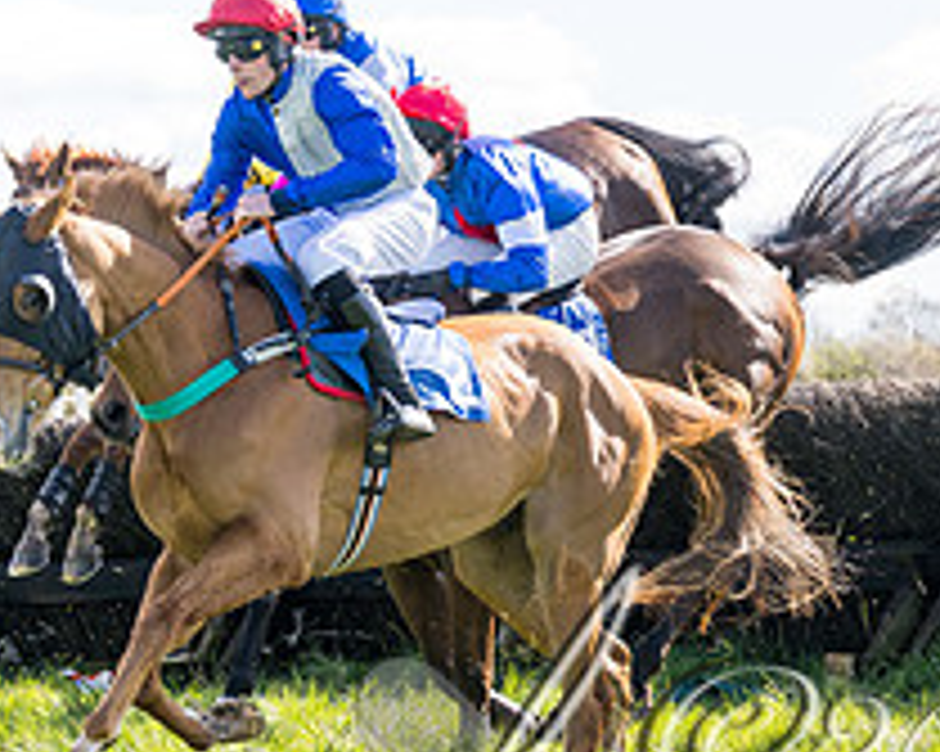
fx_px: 5895
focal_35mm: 212
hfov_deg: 9.1
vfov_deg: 7.3
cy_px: 441
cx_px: 894
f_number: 4
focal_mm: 70
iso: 400
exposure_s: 1/1600
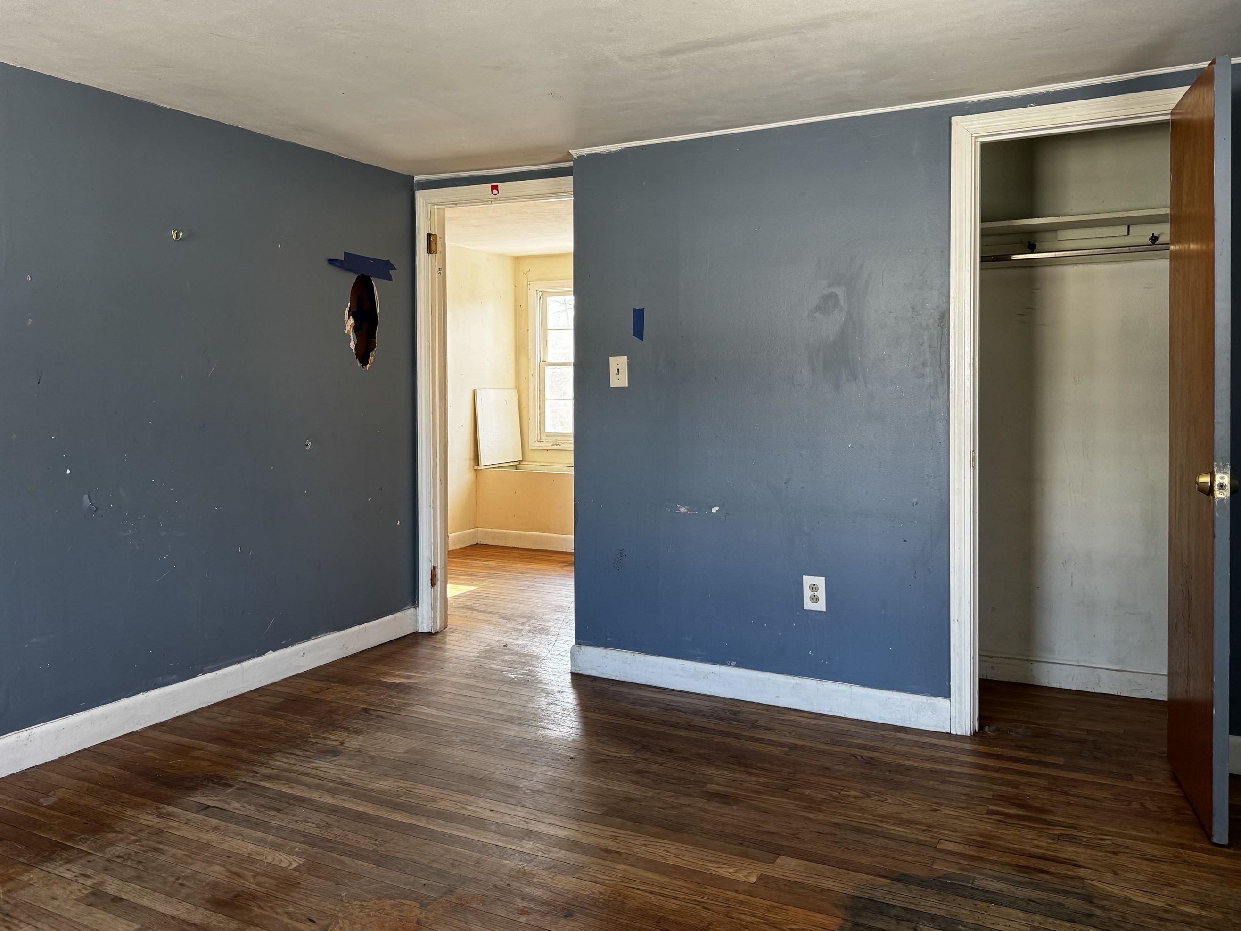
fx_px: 1004
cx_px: 573
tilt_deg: -2.2
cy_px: 398
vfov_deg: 49.6
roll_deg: -0.9
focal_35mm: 28
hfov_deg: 63.4
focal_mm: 6.76
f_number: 1.78
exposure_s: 1/121
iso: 160
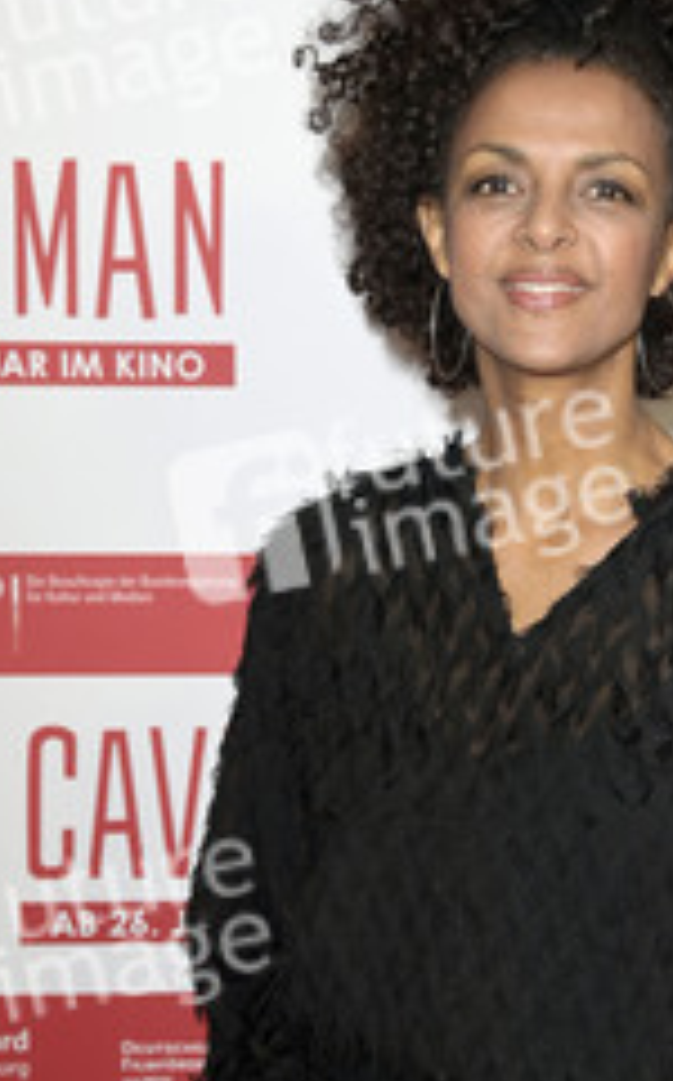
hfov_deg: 9.9
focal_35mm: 132
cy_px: 722
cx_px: 529
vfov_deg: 15.8
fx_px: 3885
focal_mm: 78
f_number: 5.6
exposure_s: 1/250
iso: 400
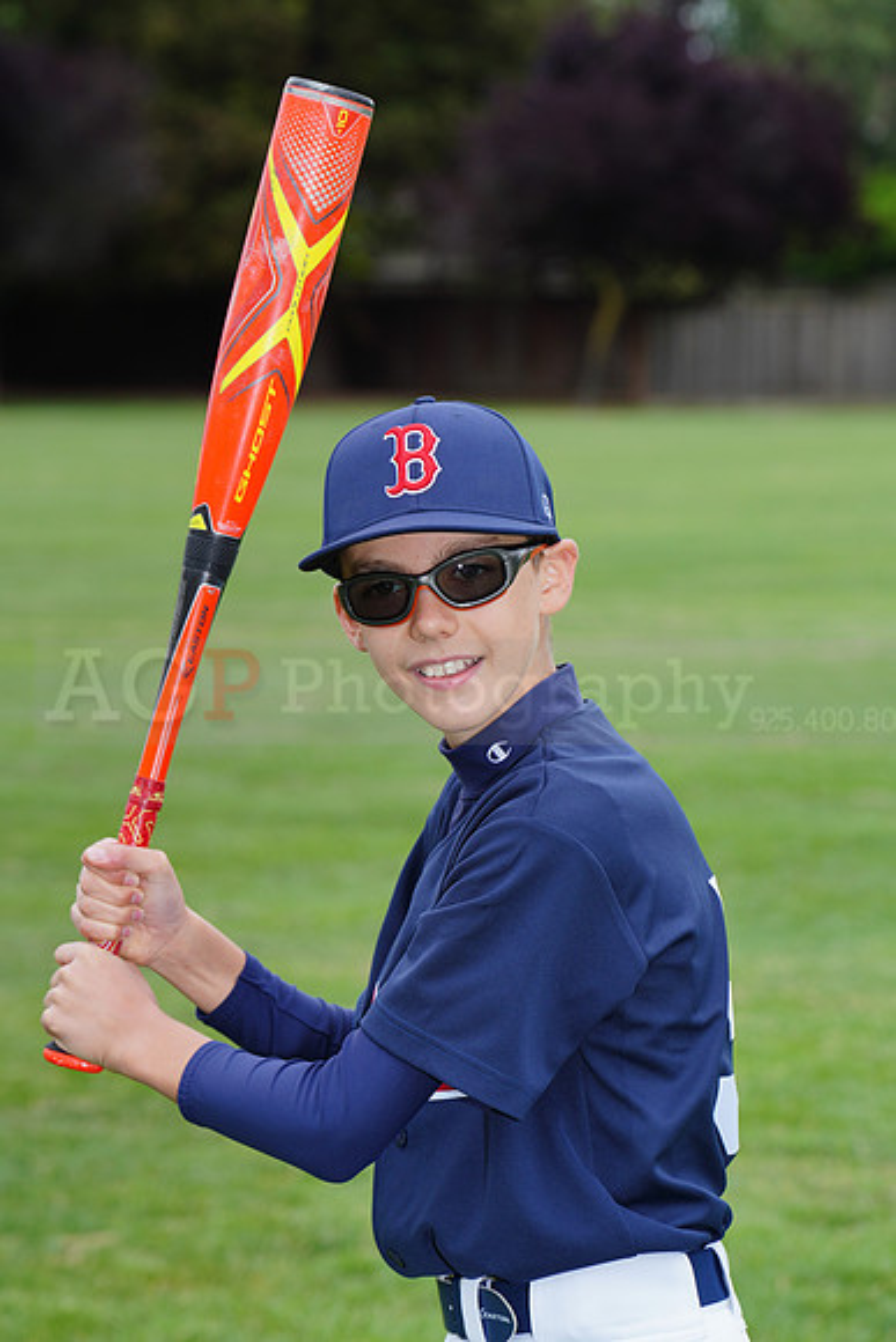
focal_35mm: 176
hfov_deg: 7.8
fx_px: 6566
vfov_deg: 11.7
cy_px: 671
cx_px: 448
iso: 200
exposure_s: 1/200
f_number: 9
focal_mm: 176
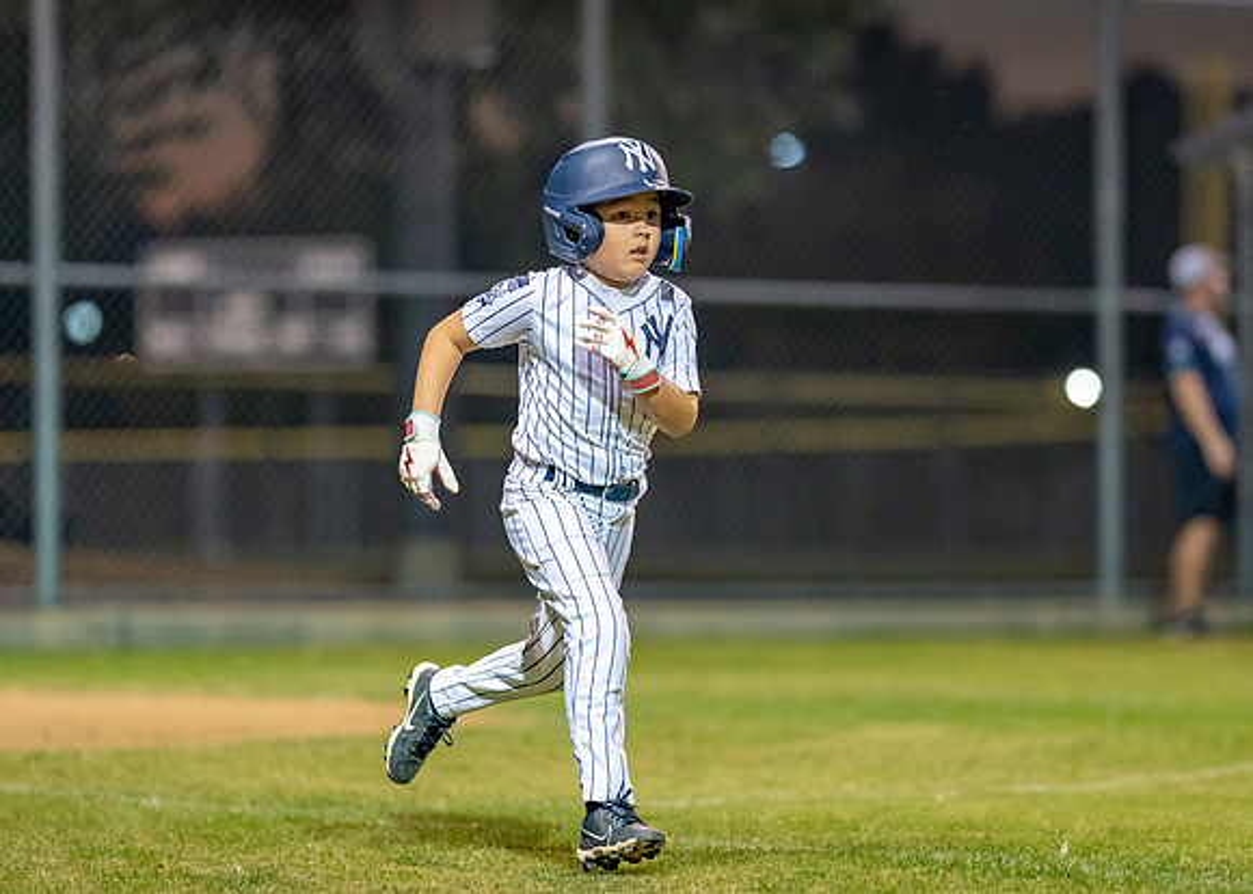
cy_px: 454
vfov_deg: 7.2
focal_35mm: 199
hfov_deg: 10.1
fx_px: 7075
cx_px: 645
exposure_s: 1/1000
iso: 2500
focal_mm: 135
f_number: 1.8
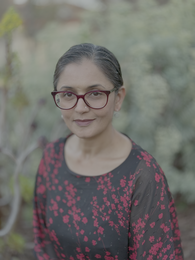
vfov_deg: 39.7
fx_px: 361
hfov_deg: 30.3
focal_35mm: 48
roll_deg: +1.4
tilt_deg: -10.5
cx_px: 98
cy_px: 130
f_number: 1.78
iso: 100
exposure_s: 1/100
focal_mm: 6.76
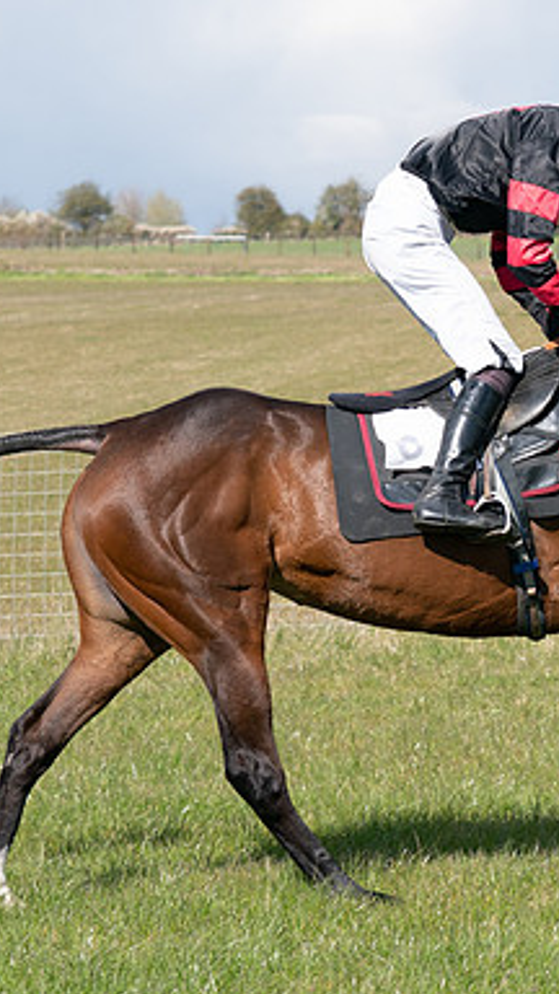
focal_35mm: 166
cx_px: 505
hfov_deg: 7.3
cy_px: 498
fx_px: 4374
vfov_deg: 13.0
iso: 400
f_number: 5
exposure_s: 1/2000
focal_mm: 70
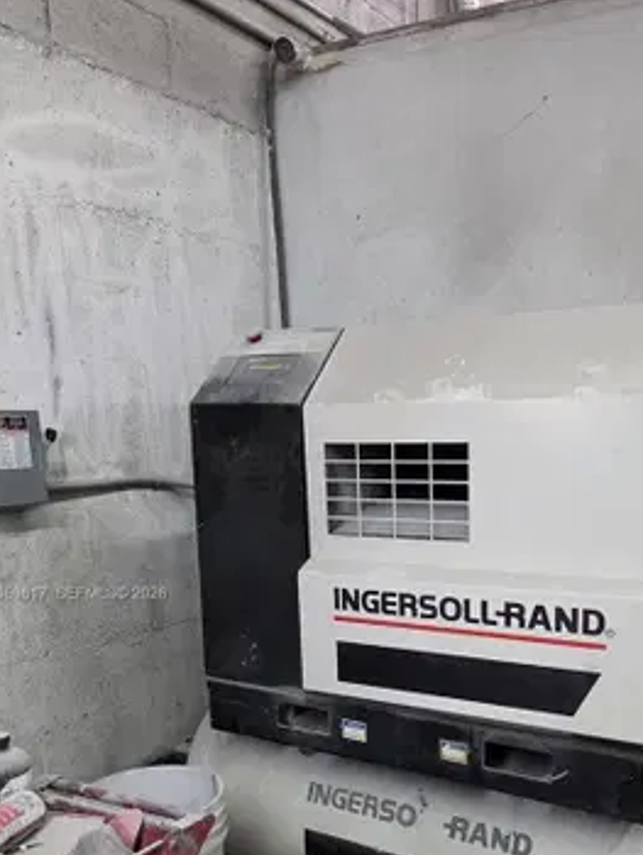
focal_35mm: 35
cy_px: 595
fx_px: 866
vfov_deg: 51.3
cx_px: 455
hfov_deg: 40.0
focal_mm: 6.3
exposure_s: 1/120
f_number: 1.7
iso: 500
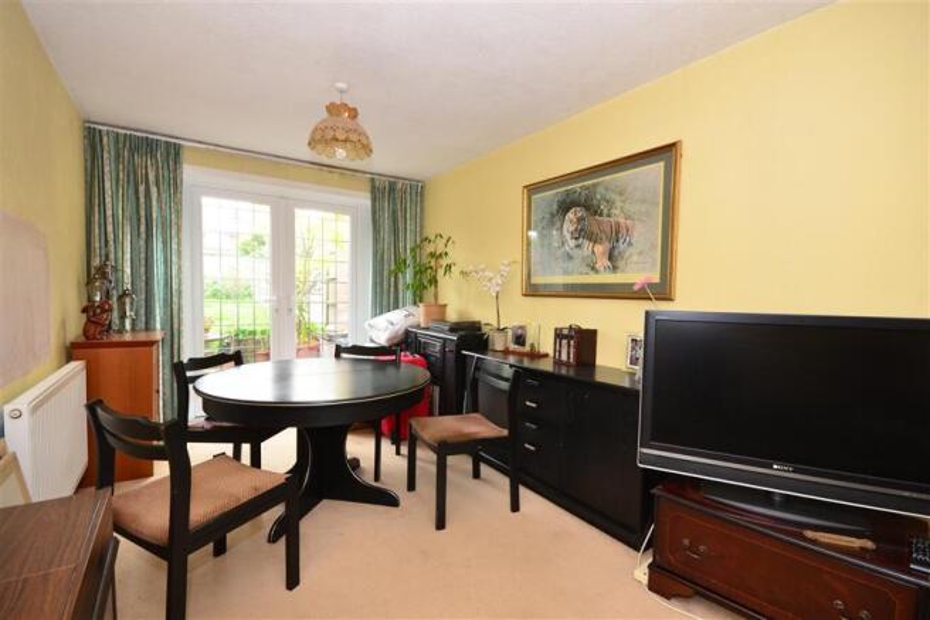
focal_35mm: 15
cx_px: 465
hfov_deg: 100.4
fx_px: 387
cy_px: 310
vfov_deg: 77.3
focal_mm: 10
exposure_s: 1/6
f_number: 9
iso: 400
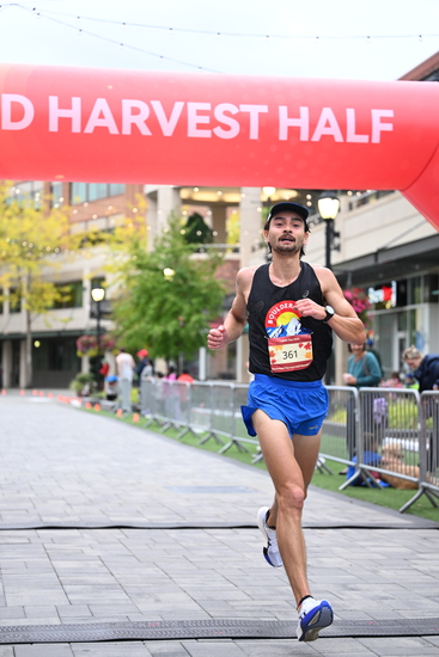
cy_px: 328
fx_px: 1280
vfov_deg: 28.8
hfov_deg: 19.5
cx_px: 220
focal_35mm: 70
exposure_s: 1/800
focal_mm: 70
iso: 1600
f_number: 2.8
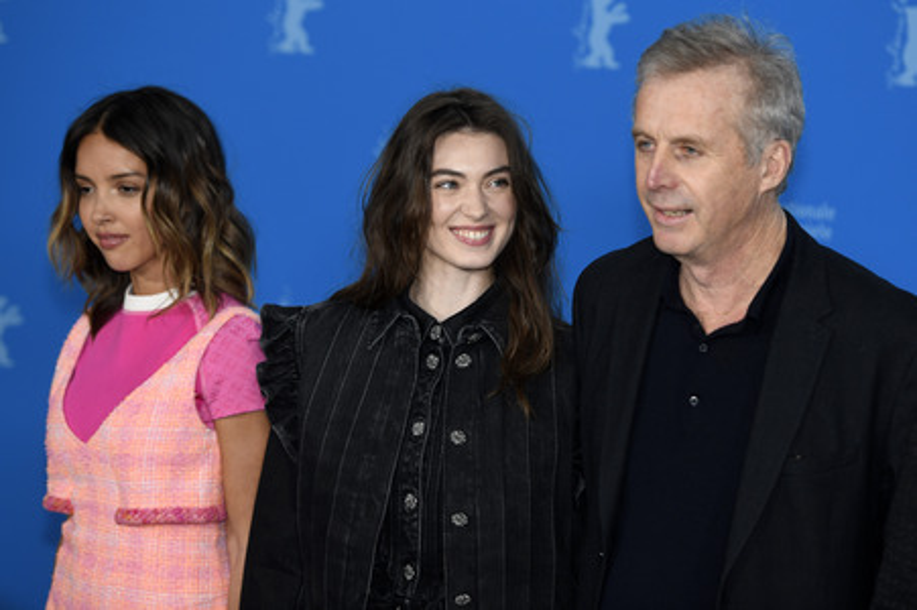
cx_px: 458
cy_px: 305
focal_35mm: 135
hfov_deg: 15.2
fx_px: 3436
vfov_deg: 10.1
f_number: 3.5
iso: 640
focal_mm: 135
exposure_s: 1/400
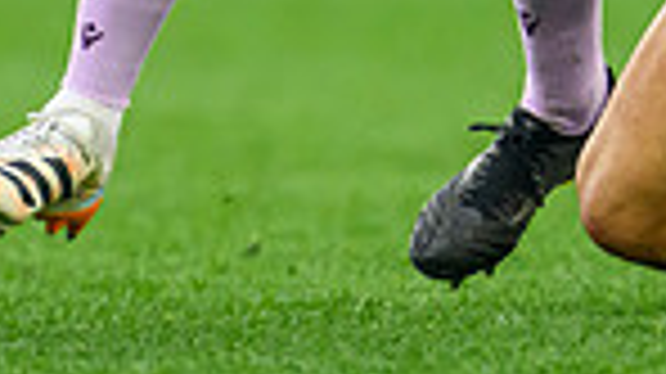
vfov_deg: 0.4
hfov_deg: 0.8
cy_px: -488
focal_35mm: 2832
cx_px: 685
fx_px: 49976
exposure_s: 1/1600
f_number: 4
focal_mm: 560
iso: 3200
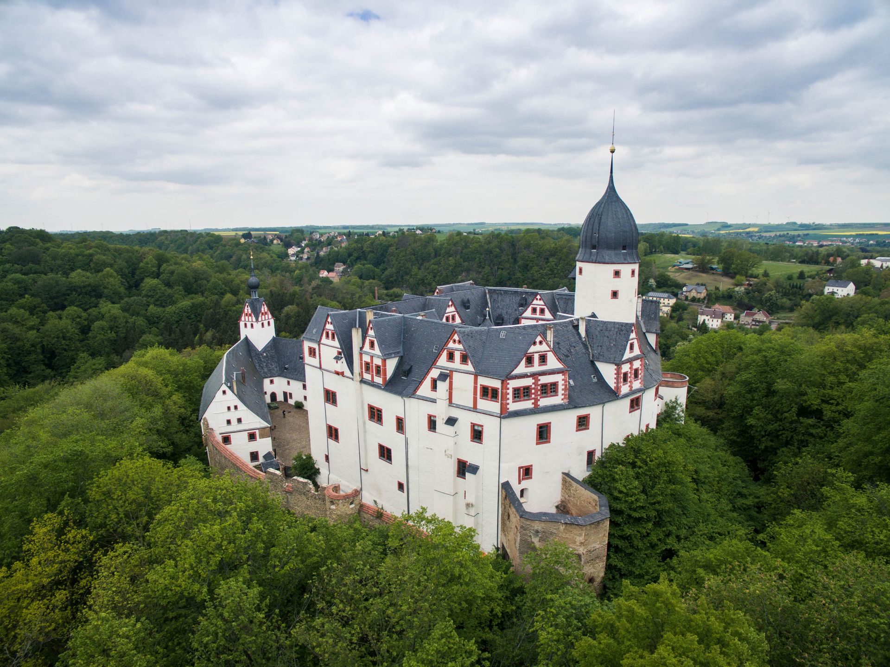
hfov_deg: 81.8
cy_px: 334
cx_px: 445
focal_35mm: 20
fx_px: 514
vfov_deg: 65.9
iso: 100
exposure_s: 1/700
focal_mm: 3.61
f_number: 2.8
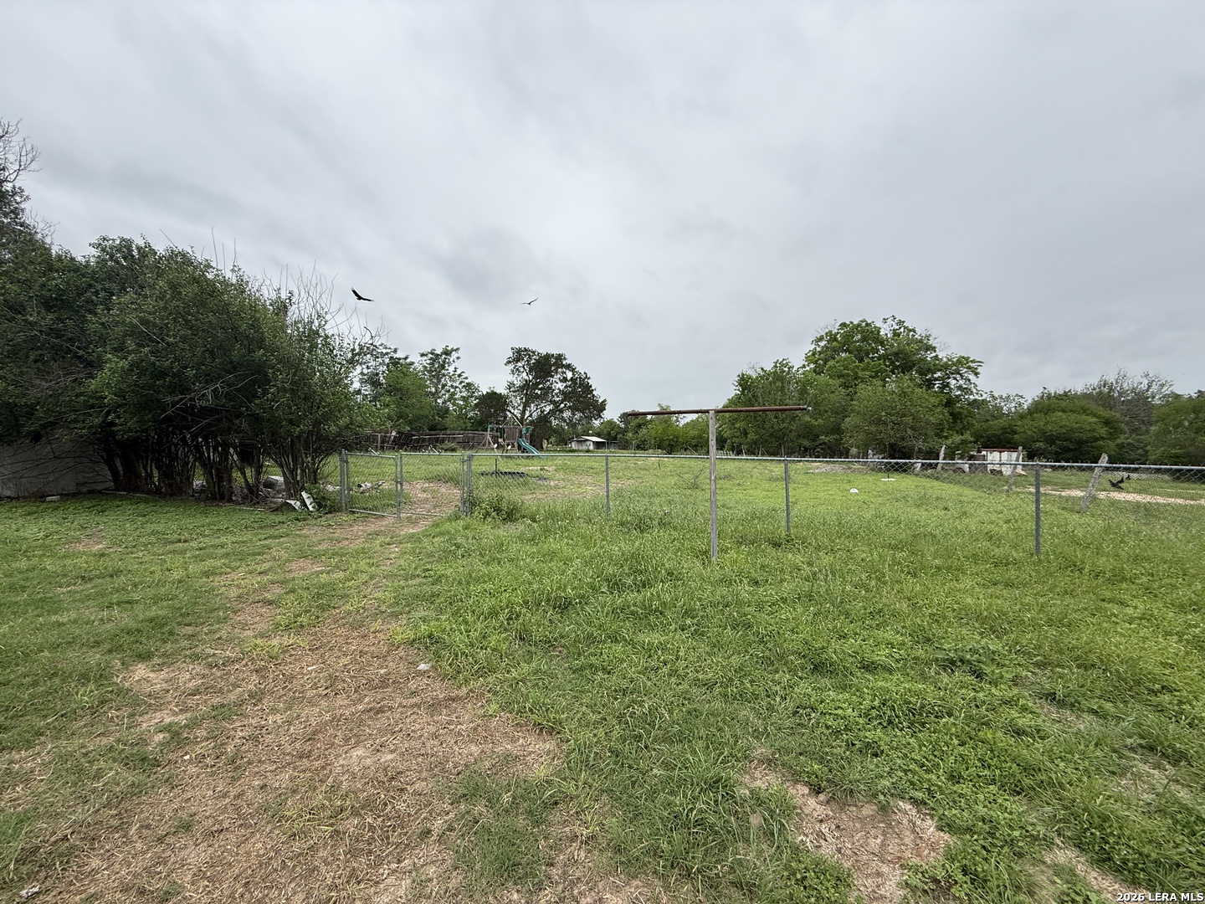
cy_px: 452
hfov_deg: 102.1
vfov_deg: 85.7
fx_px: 487
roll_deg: +0.4
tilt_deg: +0.2
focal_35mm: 14
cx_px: 602
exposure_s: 1/789
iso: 50
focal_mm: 2.22
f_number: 2.2
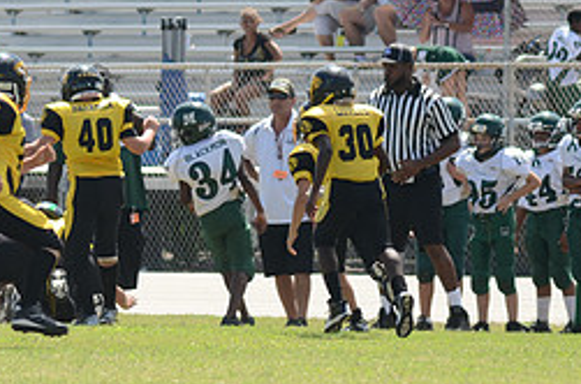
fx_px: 11140
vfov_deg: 2.0
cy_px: 201
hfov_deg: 3.0
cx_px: 65
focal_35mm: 692
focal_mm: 200
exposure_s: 1/640
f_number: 5.6
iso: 200
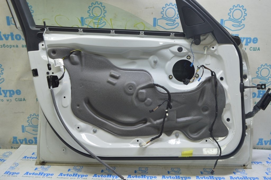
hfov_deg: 62.0
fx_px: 226
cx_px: 136
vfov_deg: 43.5
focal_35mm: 30
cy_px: 90
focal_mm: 20
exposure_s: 1/20
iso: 400
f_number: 5.6
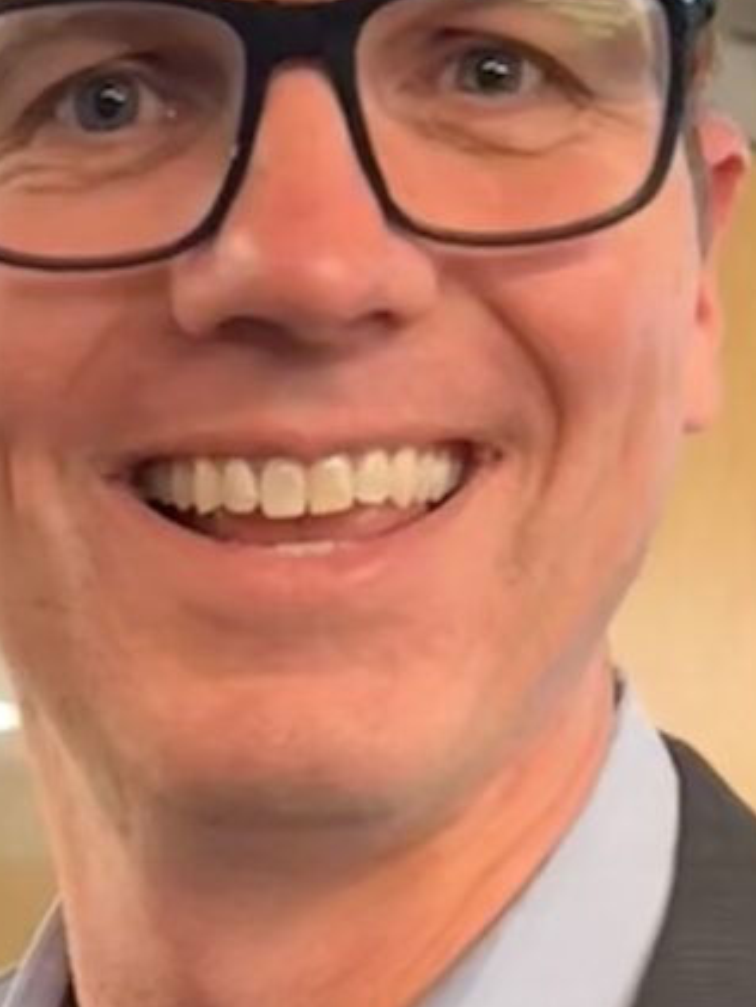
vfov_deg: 11.5
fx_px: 4249
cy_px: 2299
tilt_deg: -11.1
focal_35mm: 146
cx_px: -53
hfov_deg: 10.1
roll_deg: +1.2
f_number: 1.78
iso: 250
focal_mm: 6.76
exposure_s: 1/60
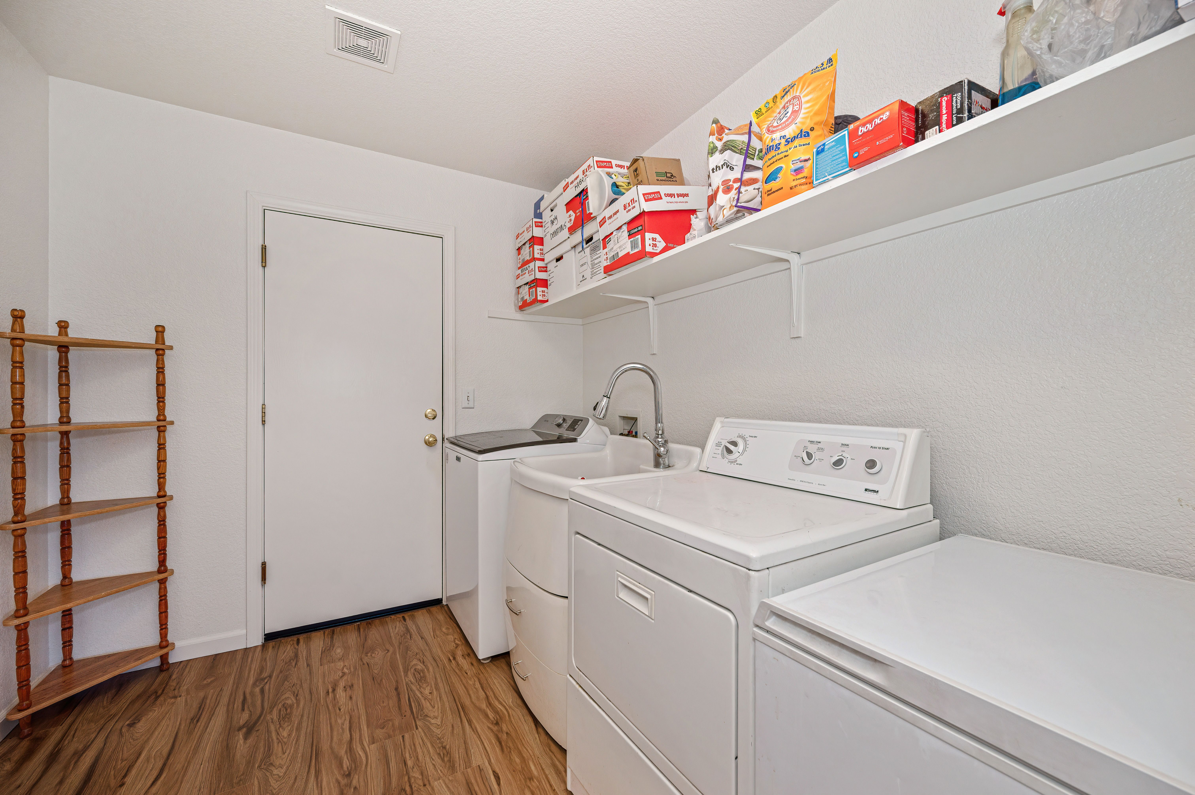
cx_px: 598
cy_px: 398
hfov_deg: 104.3
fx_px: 464
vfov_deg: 81.1
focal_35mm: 14
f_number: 6.3
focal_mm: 14
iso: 500
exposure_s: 1/60
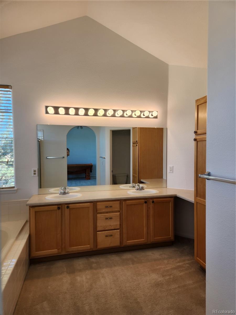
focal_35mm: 23
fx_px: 209
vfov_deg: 73.9
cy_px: 158
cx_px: 118
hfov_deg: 58.9
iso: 20
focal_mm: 5.4
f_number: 1.8
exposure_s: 1/120
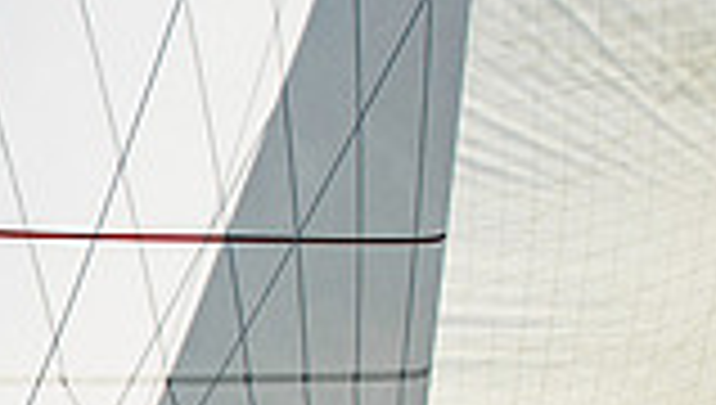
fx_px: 5894
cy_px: 669
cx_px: -540
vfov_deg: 3.9
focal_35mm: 310
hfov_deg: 6.8
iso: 320
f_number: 5
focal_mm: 80
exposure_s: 1/2000
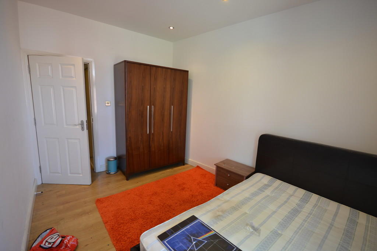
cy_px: 126
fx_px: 157
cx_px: 188
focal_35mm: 15
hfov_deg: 100.4
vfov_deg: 77.3
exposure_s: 1/40
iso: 400
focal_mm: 10
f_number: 4
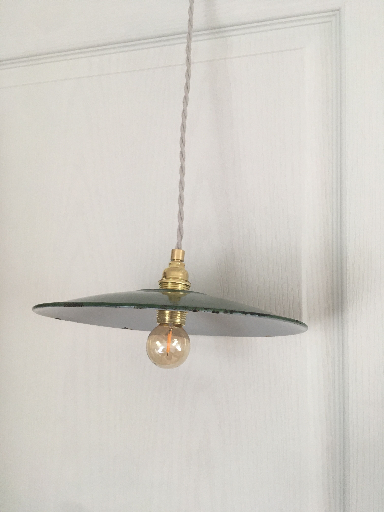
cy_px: 256
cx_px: 192
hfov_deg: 48.2
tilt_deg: -1.8
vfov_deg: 61.7
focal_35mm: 29
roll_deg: -0.3
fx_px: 429
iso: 50
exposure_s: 1/33
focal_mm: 4.15
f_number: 2.2
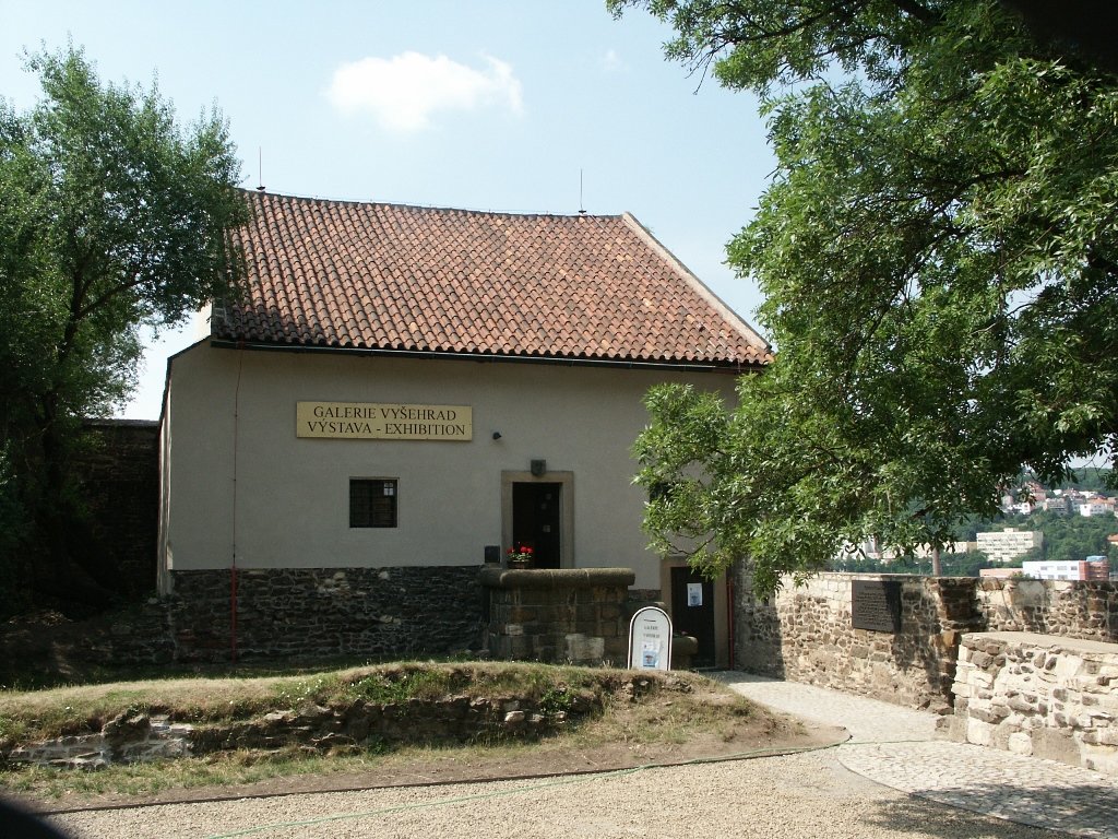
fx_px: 1130
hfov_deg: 52.6
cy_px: 420
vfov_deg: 40.7
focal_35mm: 35
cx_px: 559
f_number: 6.7
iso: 100
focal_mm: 9.18
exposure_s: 1/250
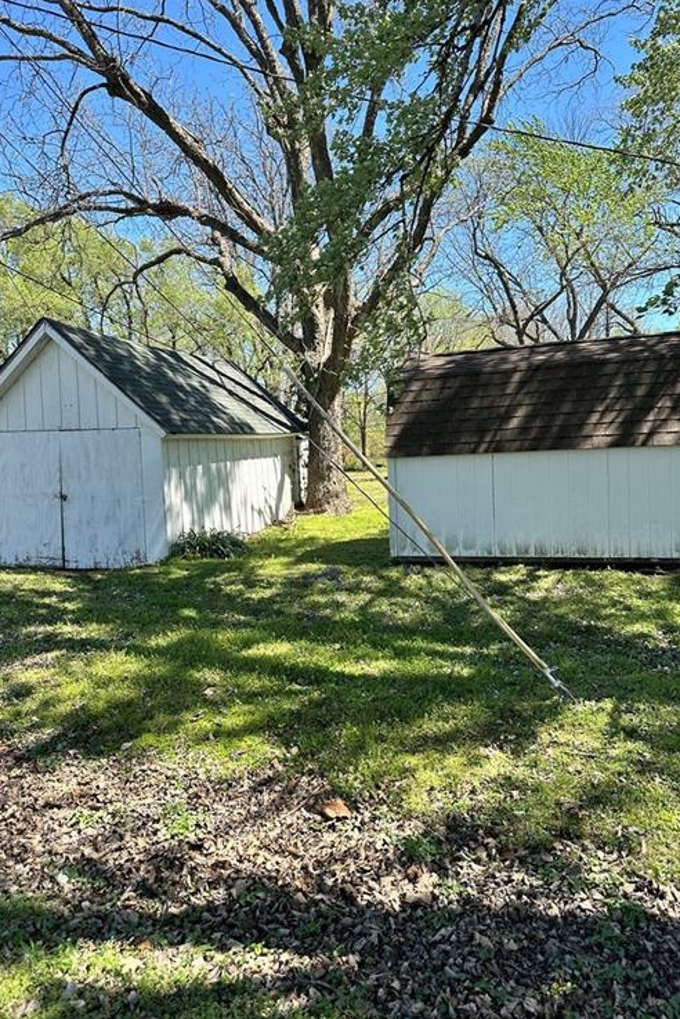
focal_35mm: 26
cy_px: 507
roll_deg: +1.7
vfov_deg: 69.4
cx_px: 344
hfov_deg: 49.6
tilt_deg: -3.4
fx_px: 736
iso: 80
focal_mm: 6.86
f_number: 1.78
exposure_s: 1/1473
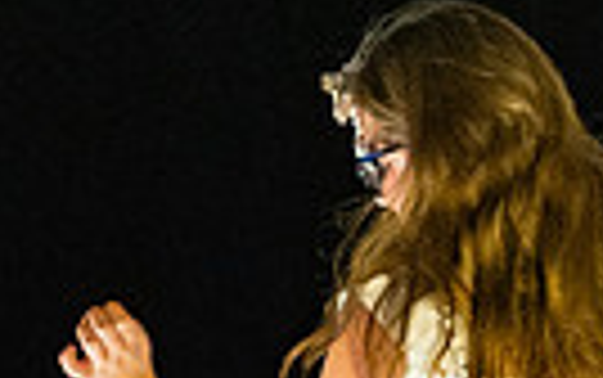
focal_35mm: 683
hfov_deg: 3.1
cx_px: 374
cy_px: 936
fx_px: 11234
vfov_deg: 1.9
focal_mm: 200
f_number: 4
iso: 6400
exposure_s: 1/250
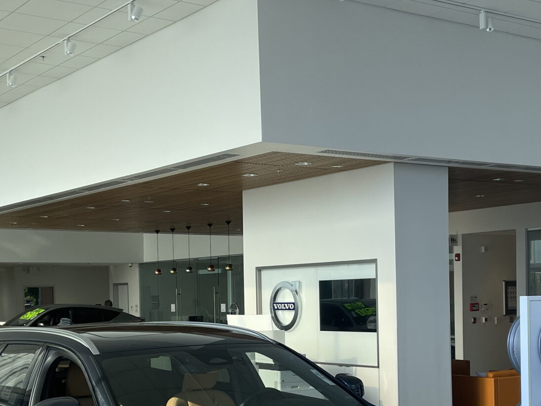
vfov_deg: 23.6
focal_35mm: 61
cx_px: 277
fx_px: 953
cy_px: 329
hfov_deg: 31.7
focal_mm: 4.2
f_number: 1.6
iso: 32
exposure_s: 1/997
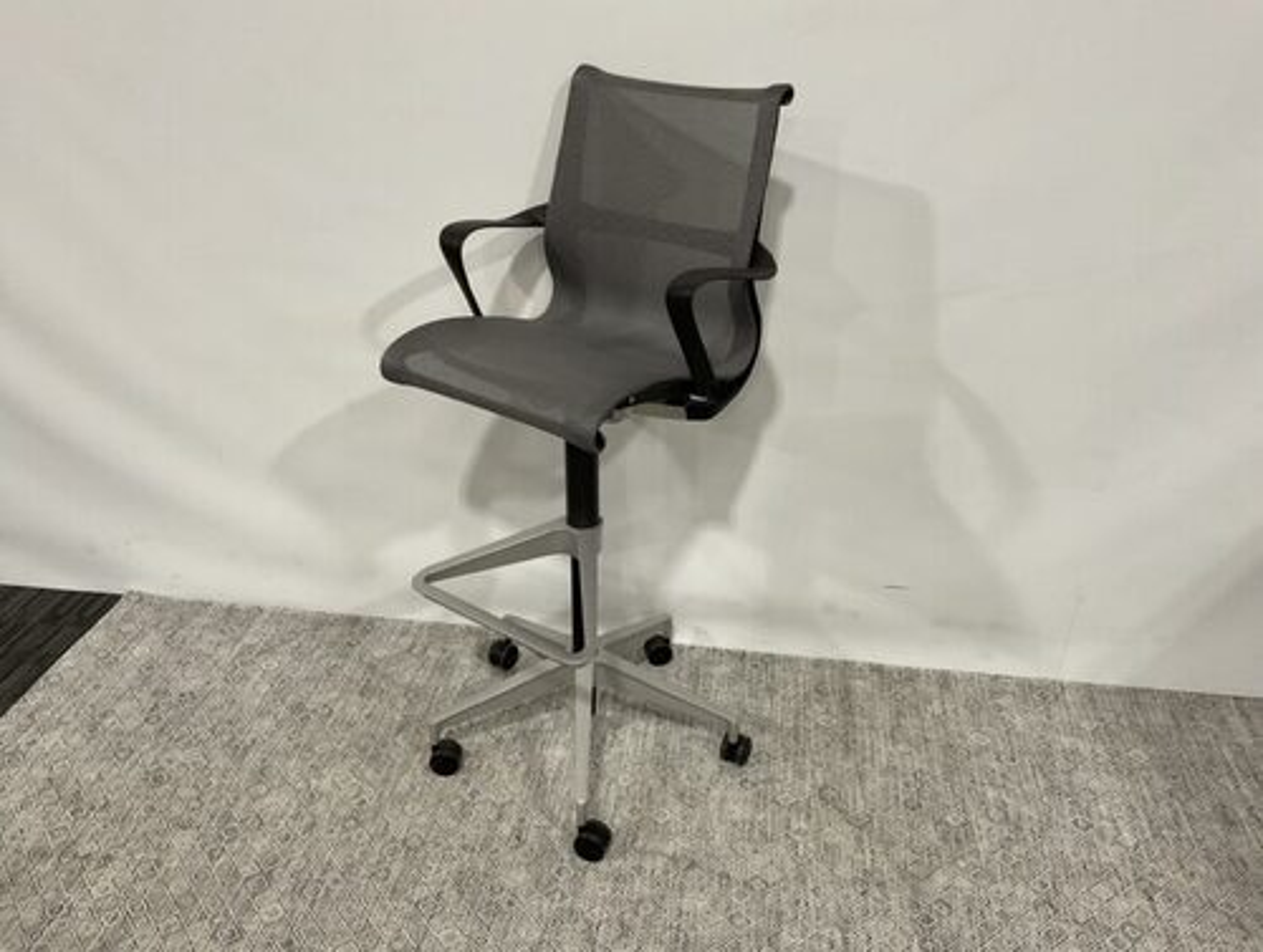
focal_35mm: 29
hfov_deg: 61.6
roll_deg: -2.1
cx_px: 632
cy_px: 476
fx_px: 1060
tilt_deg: -27.5
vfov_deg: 48.4
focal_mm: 3
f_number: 1.8
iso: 100
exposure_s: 1/60
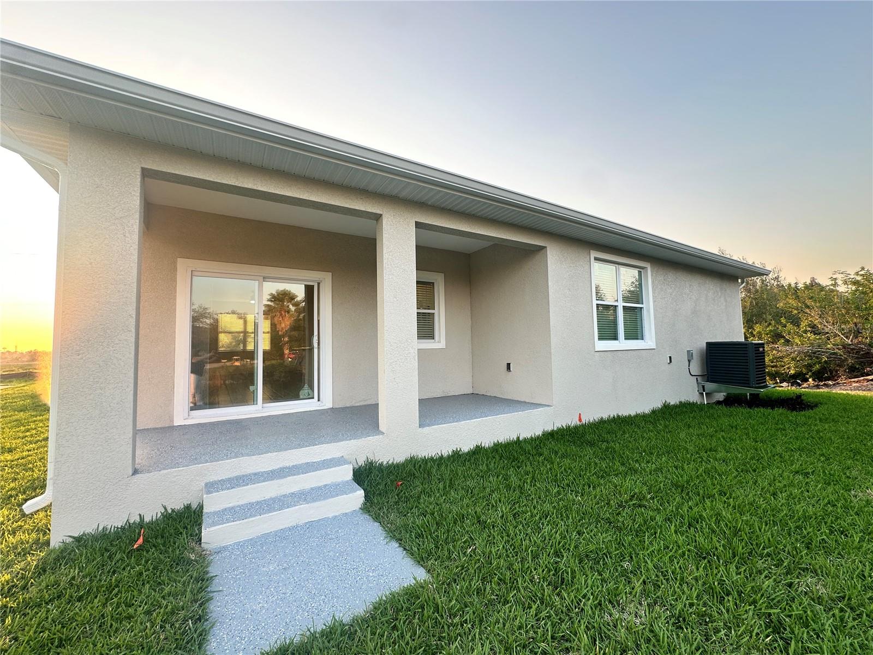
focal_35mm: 14
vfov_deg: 85.7
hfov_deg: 102.1
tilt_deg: +3.7
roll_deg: +1.1
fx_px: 353
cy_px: 328
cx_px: 436
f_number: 2.2
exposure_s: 1/99
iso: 40
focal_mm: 2.22
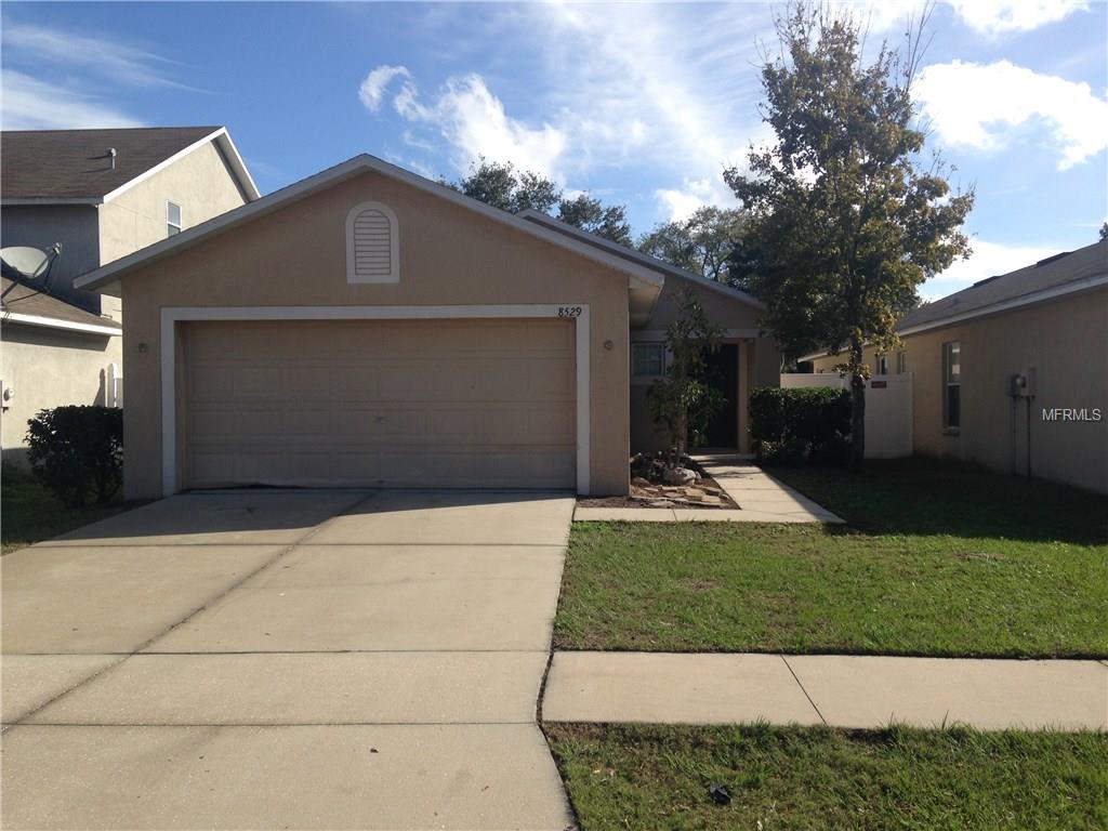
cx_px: 554
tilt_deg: -1.1
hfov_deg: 55.4
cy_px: 416
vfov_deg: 42.9
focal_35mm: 33
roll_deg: +1.3
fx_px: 1056
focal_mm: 4.12
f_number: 2.4
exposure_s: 1/1466
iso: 50
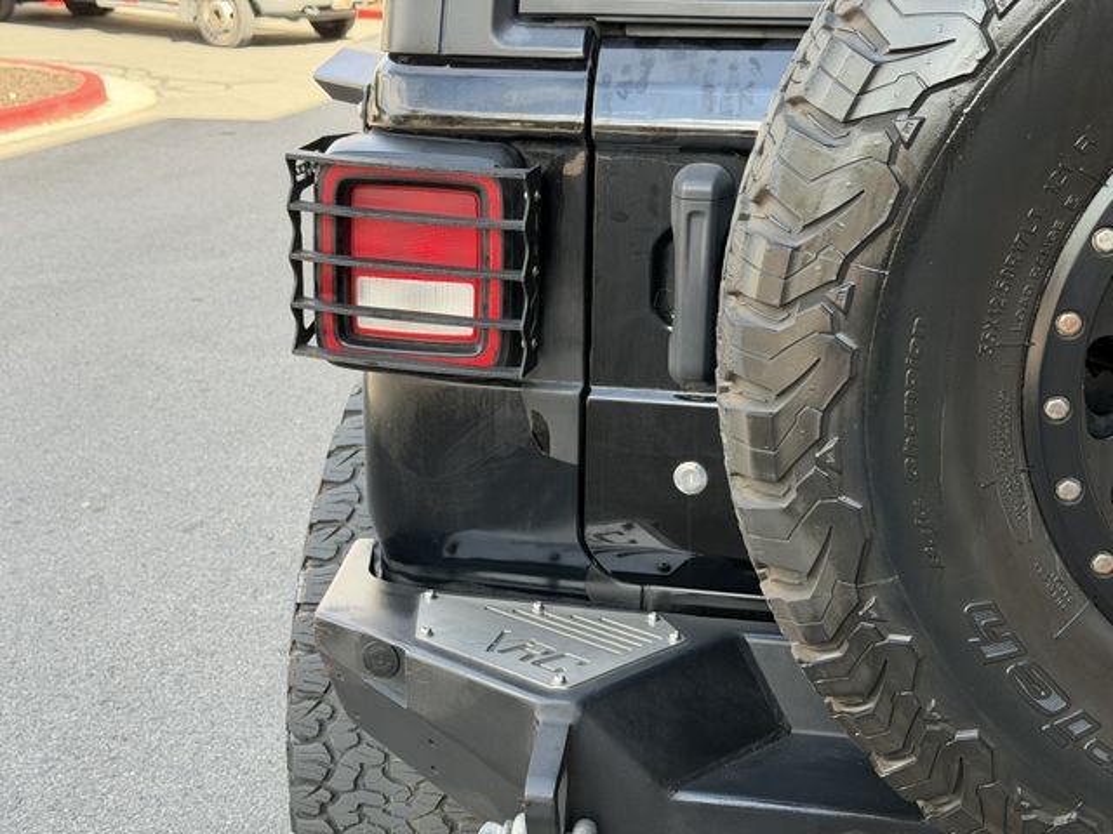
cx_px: 556
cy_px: 417
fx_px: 1543
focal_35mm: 48
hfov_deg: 39.7
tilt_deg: -15.5
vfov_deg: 30.3
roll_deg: -2.1
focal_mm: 6.76
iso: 50
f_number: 1.78
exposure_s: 1/177
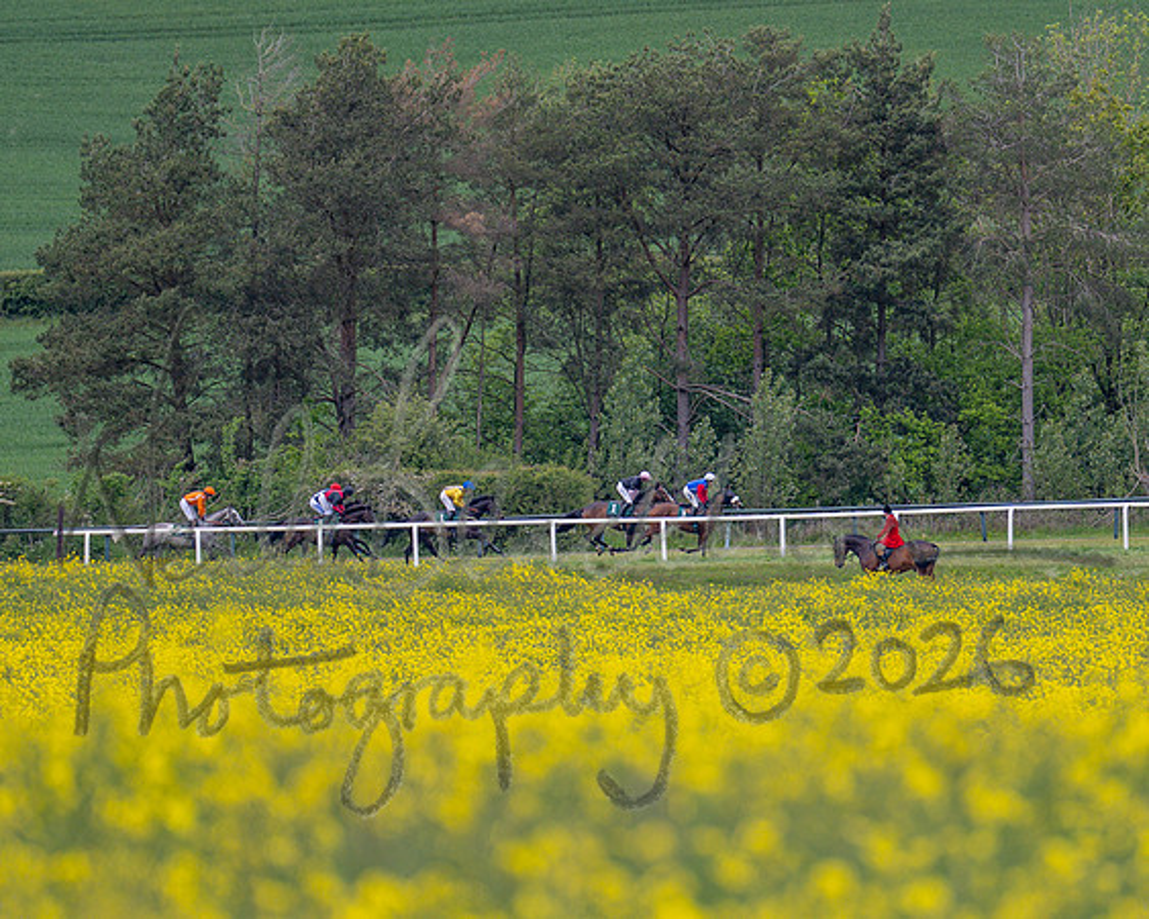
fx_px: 17797
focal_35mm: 524
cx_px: 548
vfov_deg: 3.0
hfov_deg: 3.7
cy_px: 609
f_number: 2.8
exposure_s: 1/1600
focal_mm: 200
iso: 200
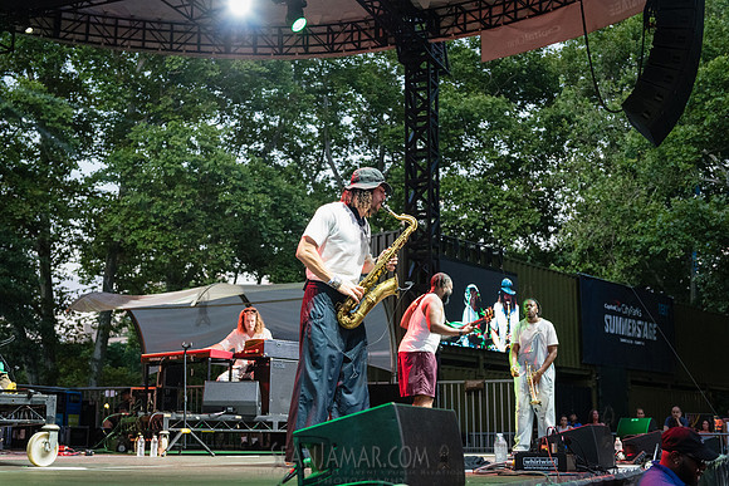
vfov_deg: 28.7
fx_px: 952
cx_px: 355
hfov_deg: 41.9
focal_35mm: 47
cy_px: 243
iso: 4000
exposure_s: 1/400
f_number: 3.5
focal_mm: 45
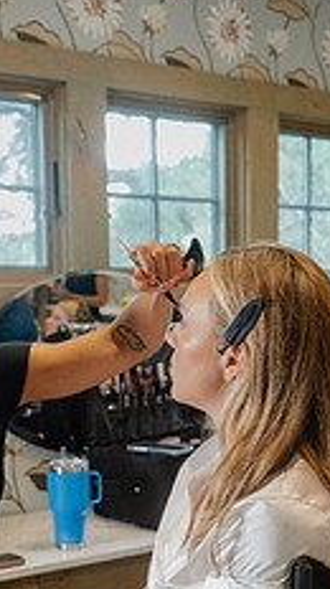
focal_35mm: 63
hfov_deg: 18.9
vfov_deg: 32.8
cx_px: 81
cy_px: 435
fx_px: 983
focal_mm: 24
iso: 2000
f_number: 3.5
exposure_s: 1/100
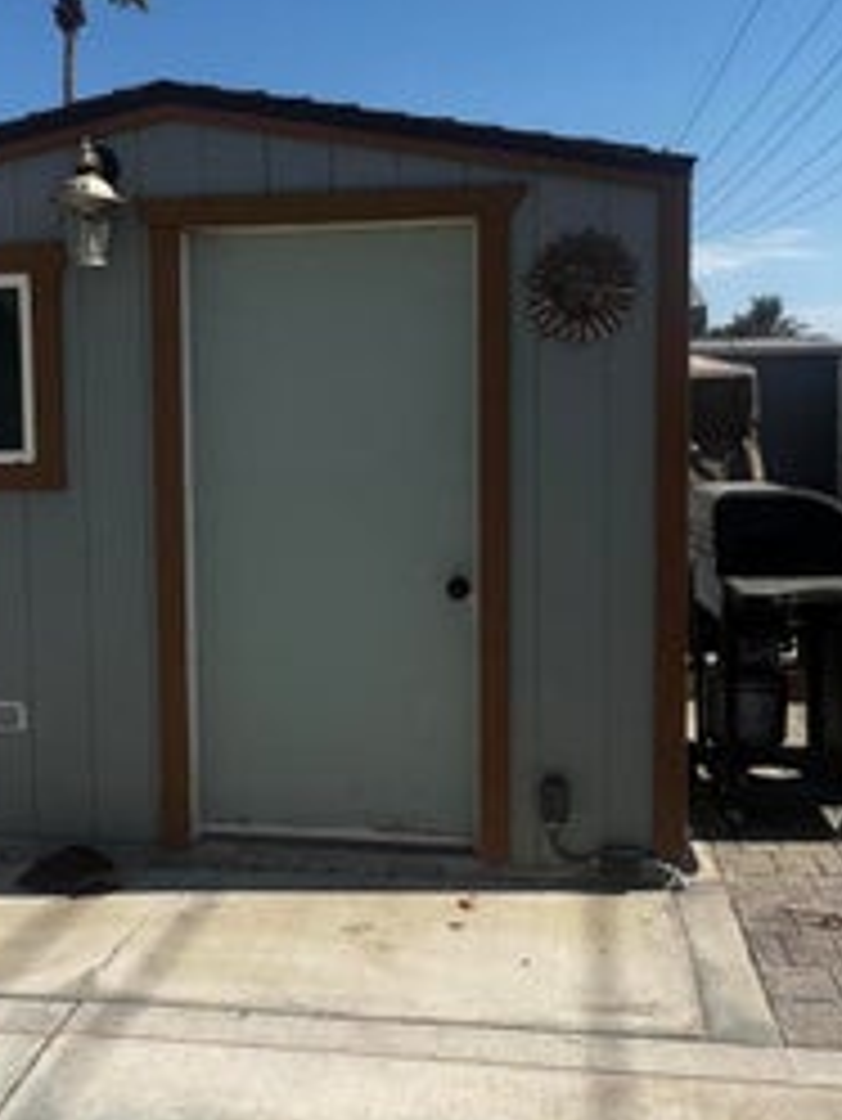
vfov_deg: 51.2
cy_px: 486
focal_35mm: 36
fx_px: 1167
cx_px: 365
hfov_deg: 39.6
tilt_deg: -3.3
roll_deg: +0.0
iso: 50
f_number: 2.2
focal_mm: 2.22
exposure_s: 1/2415
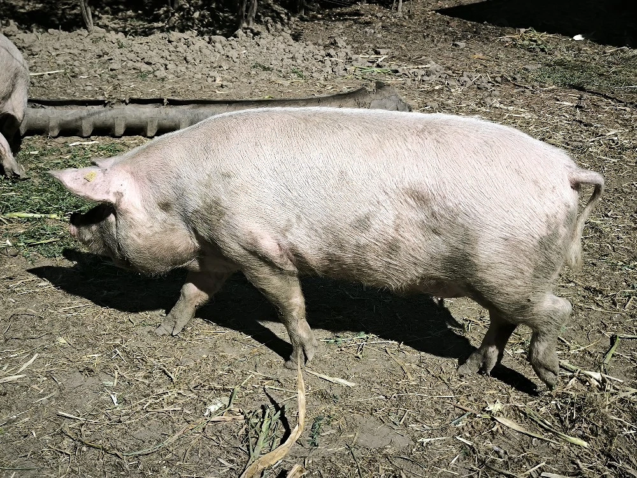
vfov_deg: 29.1
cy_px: 239
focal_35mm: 50
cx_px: 318
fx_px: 920
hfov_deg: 38.2
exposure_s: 1/2000
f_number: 1.9
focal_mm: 6.92
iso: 50
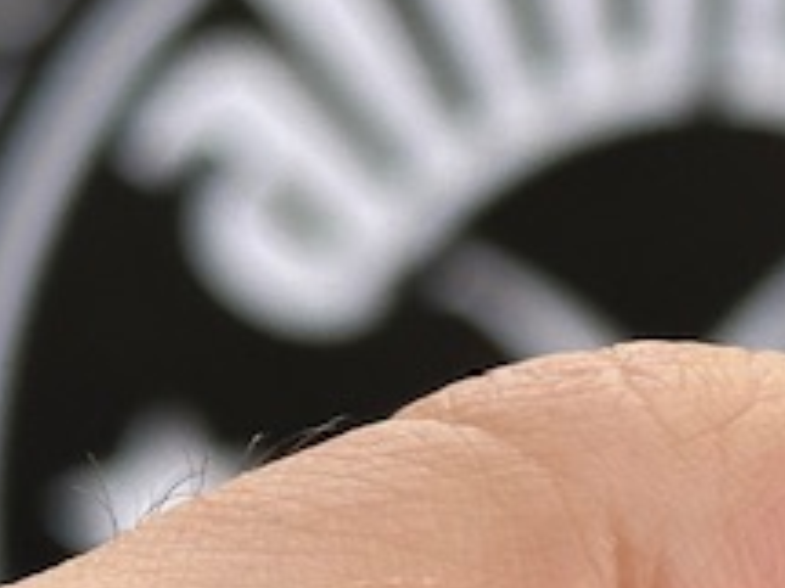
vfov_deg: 5.2
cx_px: 1322
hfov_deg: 6.8
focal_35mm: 286
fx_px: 6482
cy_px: 508
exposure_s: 1/471
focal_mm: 6.86
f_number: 1.78
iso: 64
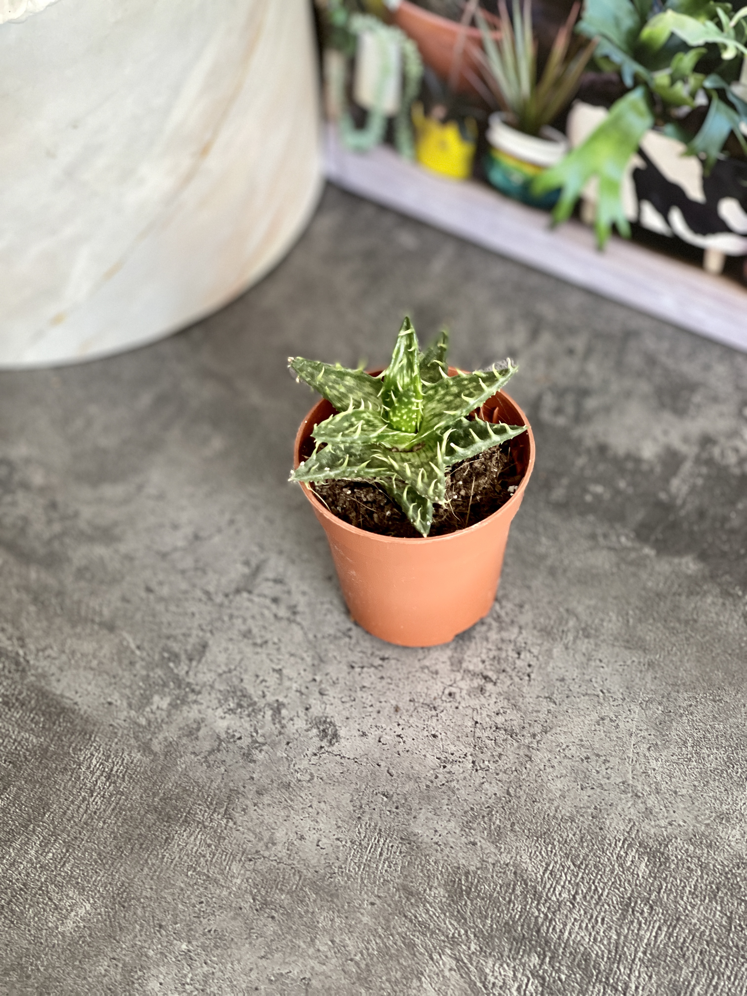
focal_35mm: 64
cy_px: 498
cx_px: 374
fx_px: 1841
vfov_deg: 30.3
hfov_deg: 22.9
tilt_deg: -49.4
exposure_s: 1/71
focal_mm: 7.5
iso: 250
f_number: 2.2
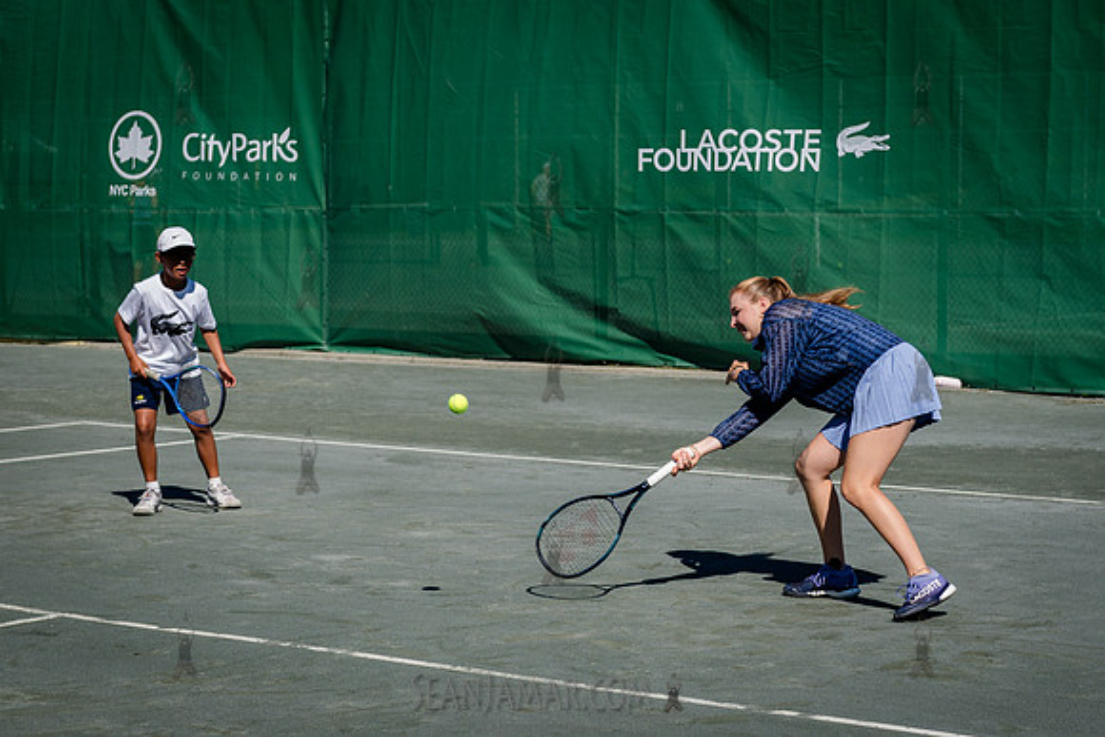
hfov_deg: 24.5
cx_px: 432
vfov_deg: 16.5
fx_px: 2540
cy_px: 352
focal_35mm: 83
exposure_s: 1/1600
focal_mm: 56
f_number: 4
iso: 200
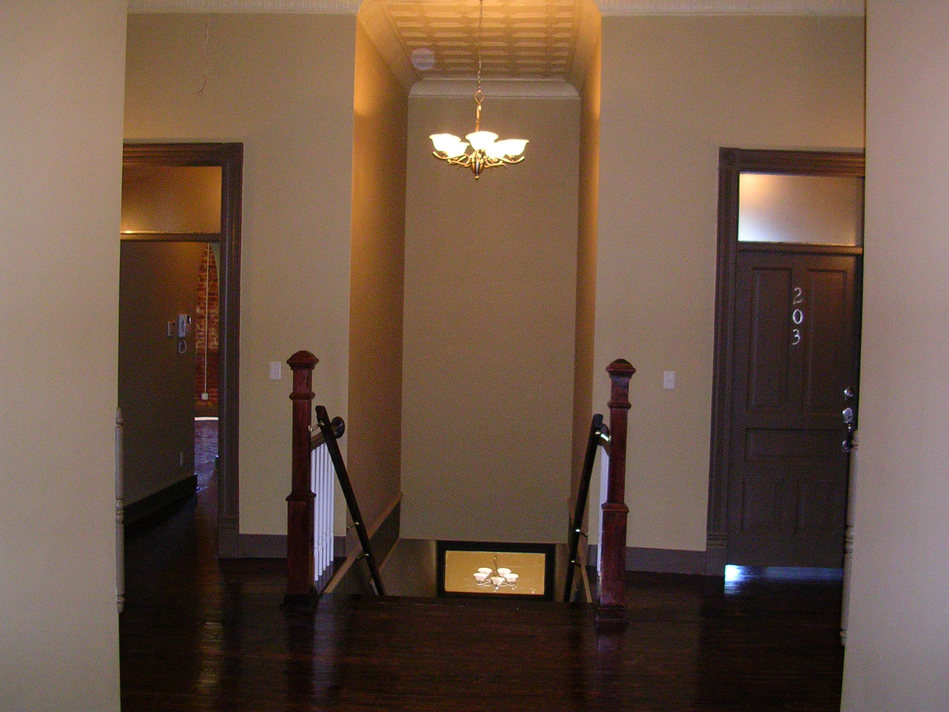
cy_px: 356
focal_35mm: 38
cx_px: 474
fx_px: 1042
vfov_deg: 37.7
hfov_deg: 49.0
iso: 200
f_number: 2.8
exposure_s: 1/60.1
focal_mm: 5.8
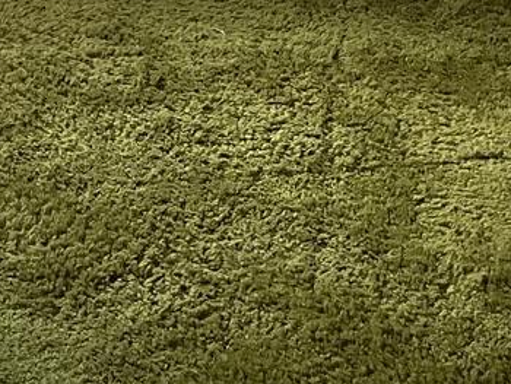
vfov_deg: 8.6
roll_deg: +1.1
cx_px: -93
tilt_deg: -7.8
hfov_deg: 12.7
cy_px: -654
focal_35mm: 152
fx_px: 2245
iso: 80
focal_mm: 5.1
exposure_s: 1/60
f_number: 1.6
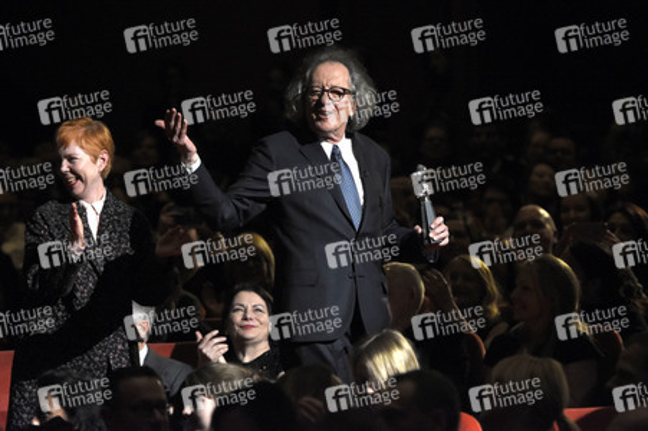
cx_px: 324
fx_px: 4047
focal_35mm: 225
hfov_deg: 9.2
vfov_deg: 6.1
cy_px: 216
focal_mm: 150
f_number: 3.5
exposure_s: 1/400
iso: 2000
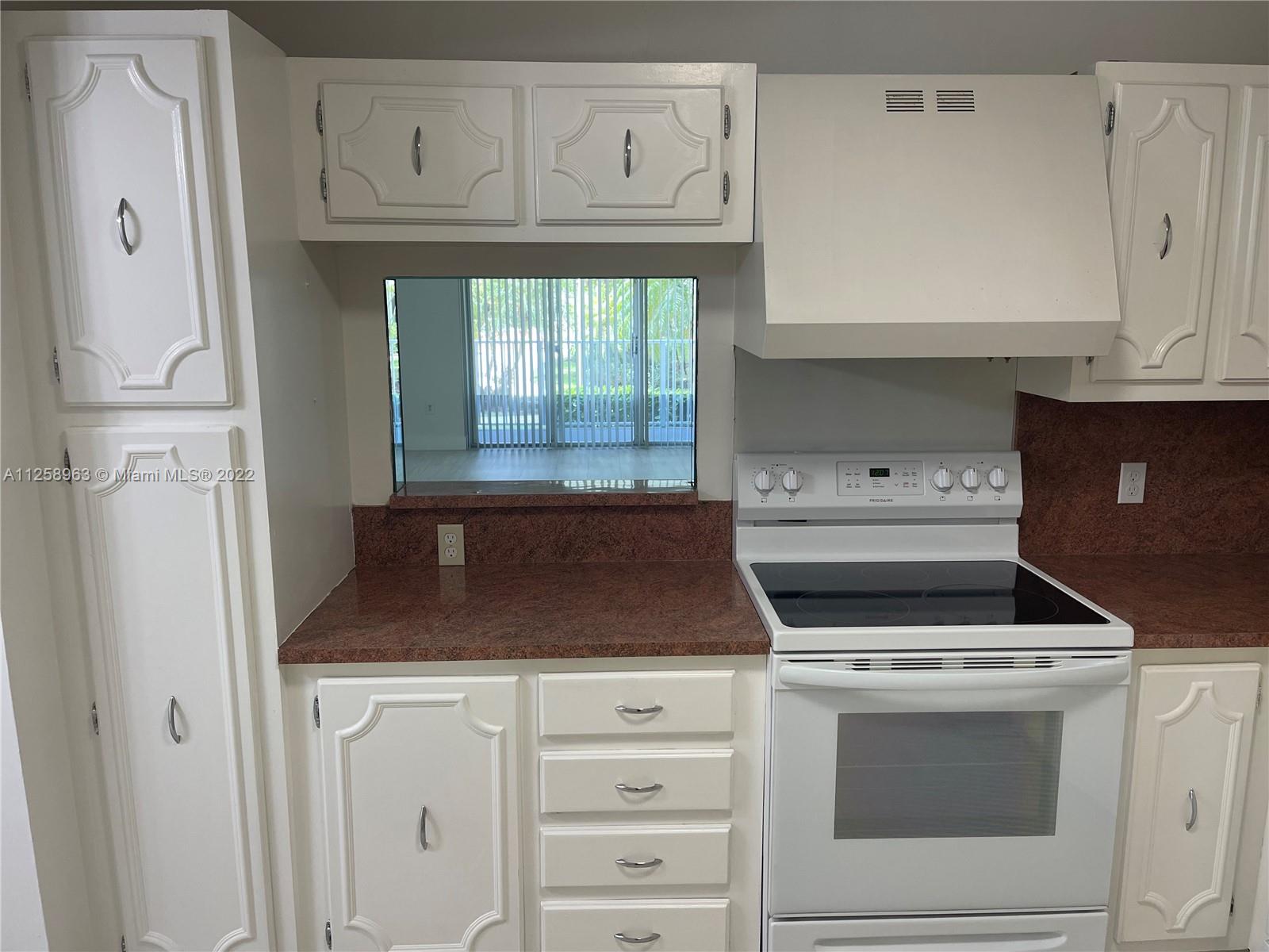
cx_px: 634
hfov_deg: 67.3
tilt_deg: -11.5
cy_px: 476
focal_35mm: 26
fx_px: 953
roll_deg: -0.2
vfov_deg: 53.1
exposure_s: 1/120
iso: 100
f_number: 1.6
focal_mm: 5.1
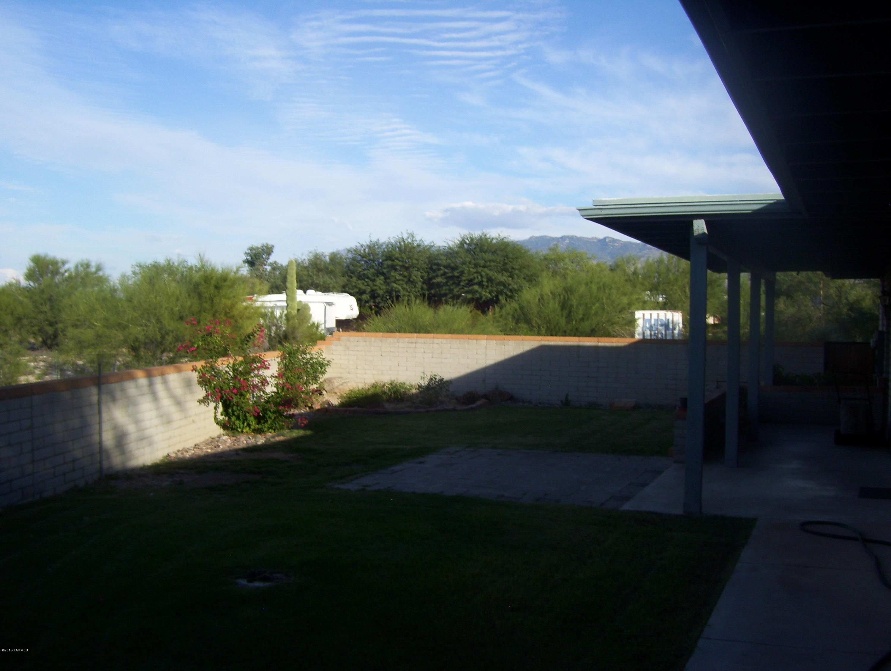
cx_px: 446
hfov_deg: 51.3
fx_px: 928
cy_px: 336
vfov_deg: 39.7
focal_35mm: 36
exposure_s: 1/400
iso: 80
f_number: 4.8
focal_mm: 6
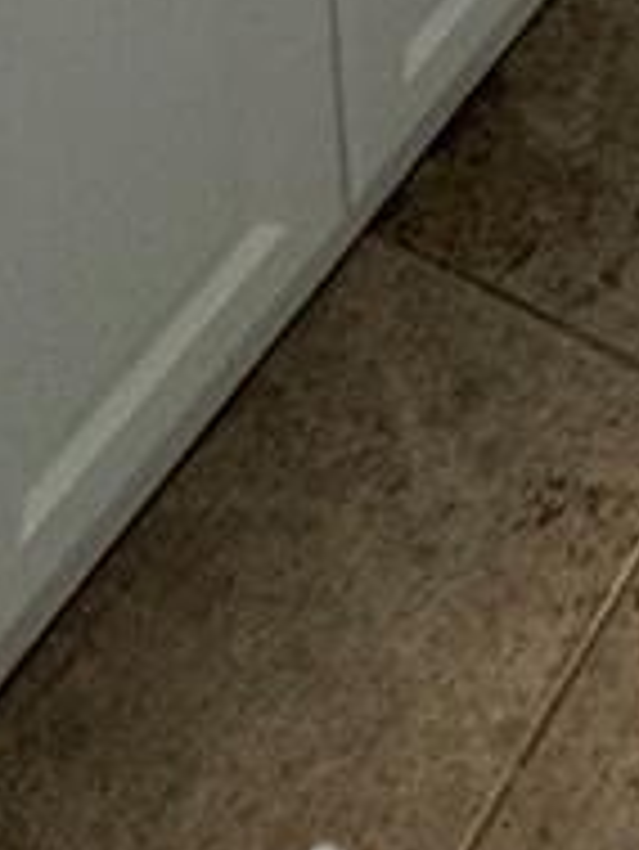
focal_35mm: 89
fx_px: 2188
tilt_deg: -12.0
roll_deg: +0.4
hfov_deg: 15.0
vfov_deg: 13.0
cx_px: 1040
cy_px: -1439
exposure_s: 1/120
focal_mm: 2.22
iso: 100
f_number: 2.2
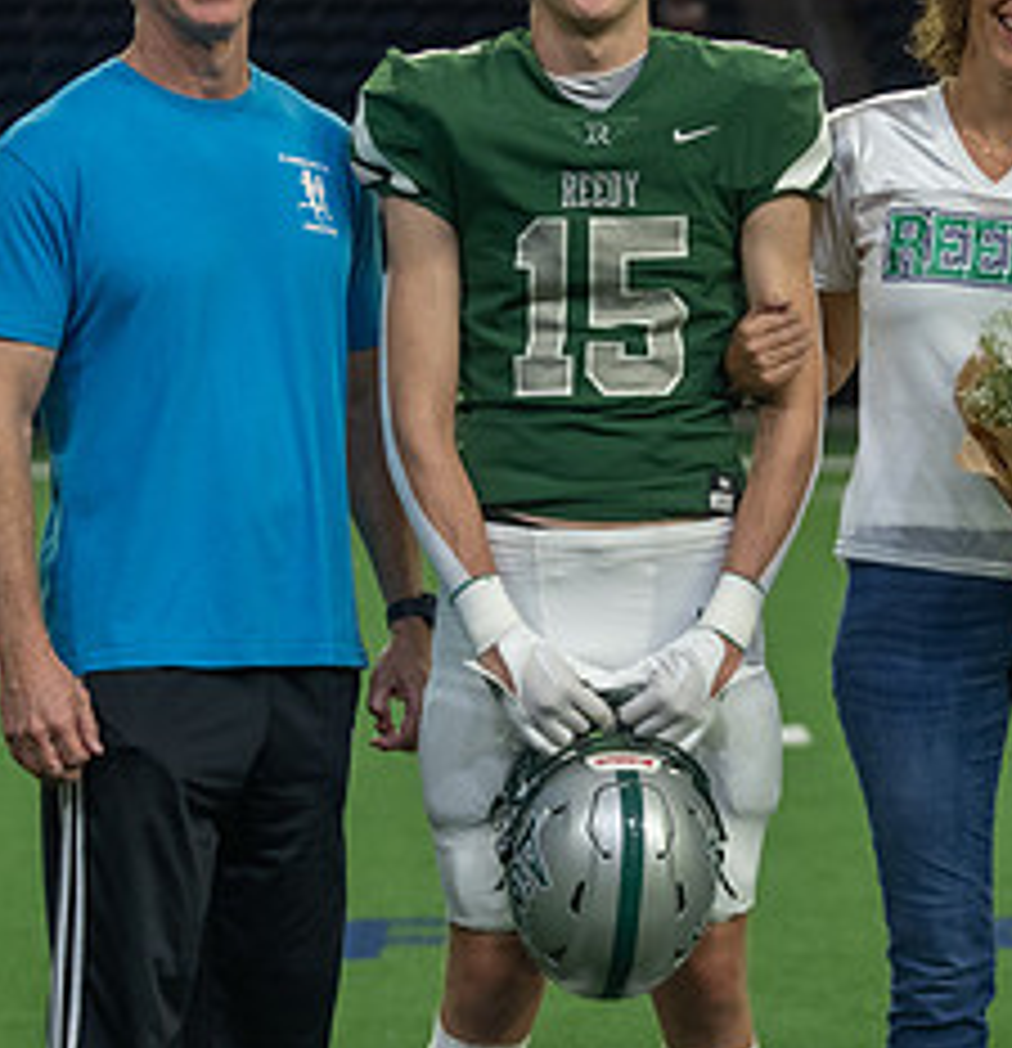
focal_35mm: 188
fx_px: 6330
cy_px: 486
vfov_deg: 9.5
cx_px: 784
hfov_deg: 9.1
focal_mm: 70
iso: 1250
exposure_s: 1/320
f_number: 2.8
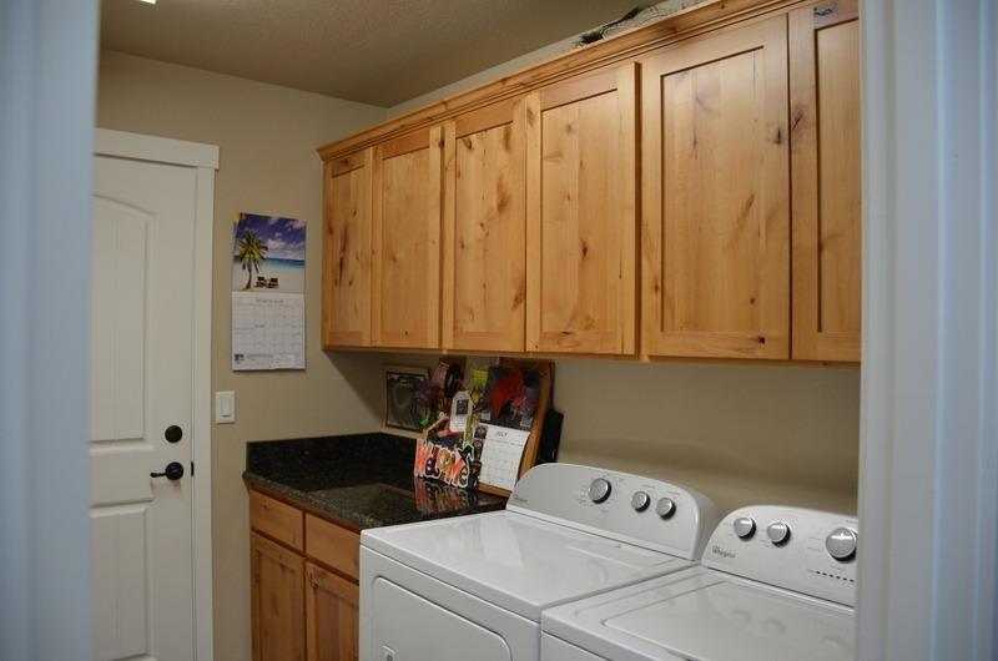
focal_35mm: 27
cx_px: 499
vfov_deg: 47.7
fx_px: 747
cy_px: 330
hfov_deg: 67.5
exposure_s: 1/60
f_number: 4
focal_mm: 18
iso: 560
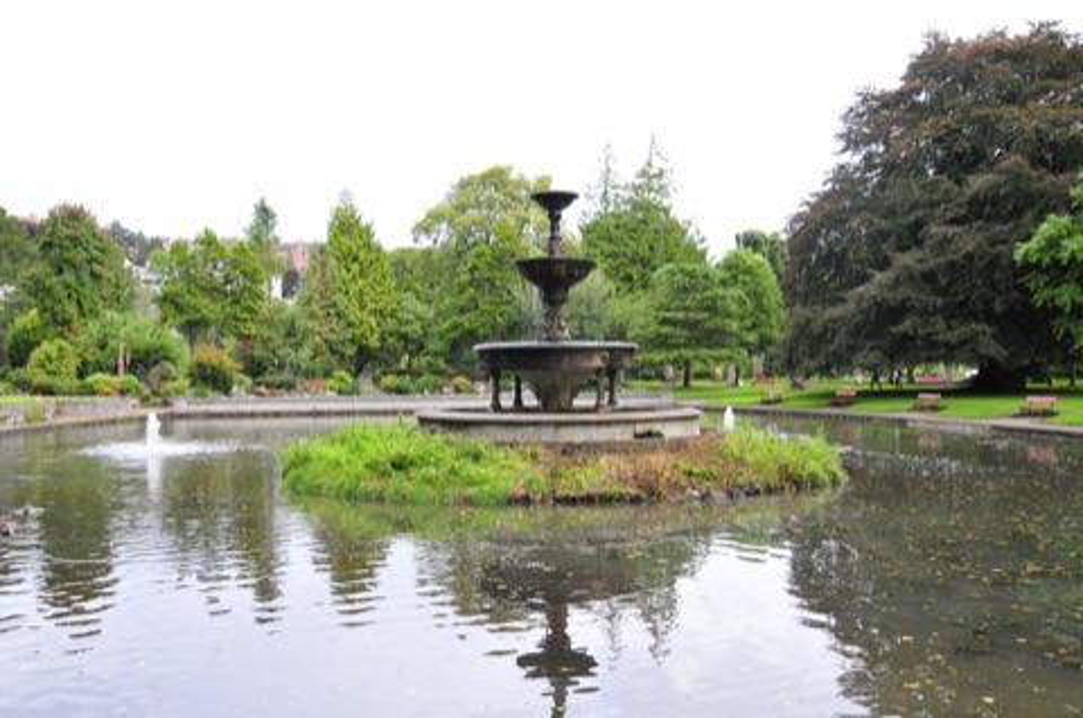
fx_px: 991
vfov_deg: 39.8
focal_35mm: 33
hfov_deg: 57.3
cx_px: 542
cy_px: 359
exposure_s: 1/160
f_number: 6.3
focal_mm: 22
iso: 400
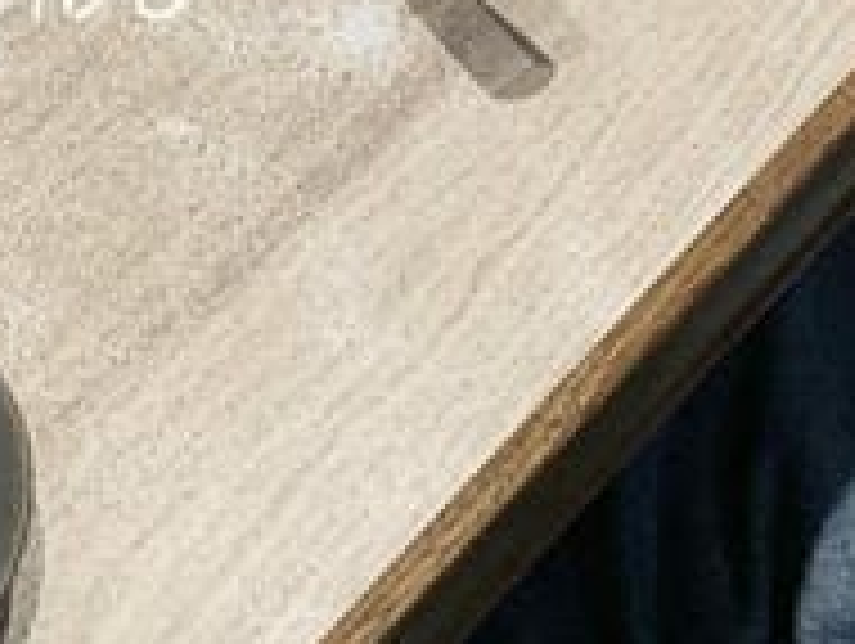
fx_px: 4056
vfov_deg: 8.8
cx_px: -603
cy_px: -423
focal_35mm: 164
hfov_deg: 11.3
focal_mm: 4.25
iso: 80
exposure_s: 1/60
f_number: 1.8
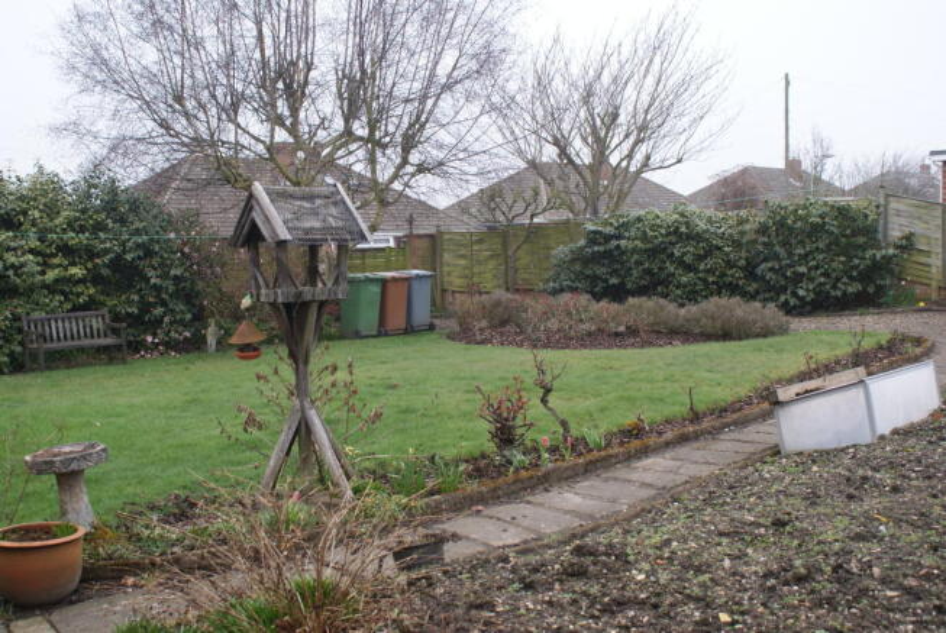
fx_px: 1026
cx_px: 473
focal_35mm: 39
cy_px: 316
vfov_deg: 34.3
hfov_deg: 49.5
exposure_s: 1/50
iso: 100
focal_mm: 26
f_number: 5
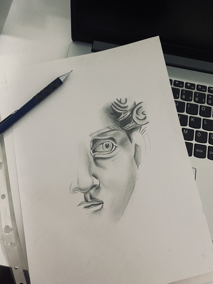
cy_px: 142
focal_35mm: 26
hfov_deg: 53.1
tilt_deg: -77.4
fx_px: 213
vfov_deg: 67.3
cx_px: 106
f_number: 1.8
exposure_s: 1/25
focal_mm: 4.25
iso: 500
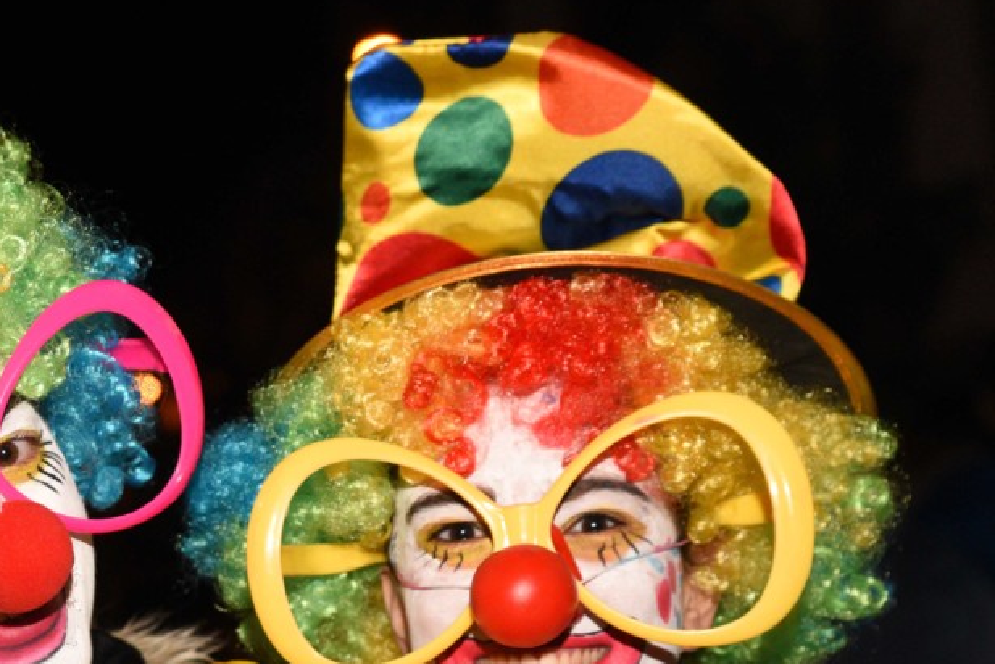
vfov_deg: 12.7
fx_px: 2959
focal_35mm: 107
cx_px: 53
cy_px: 575
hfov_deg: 18.7
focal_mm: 55
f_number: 4.5
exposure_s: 1/200
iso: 3200
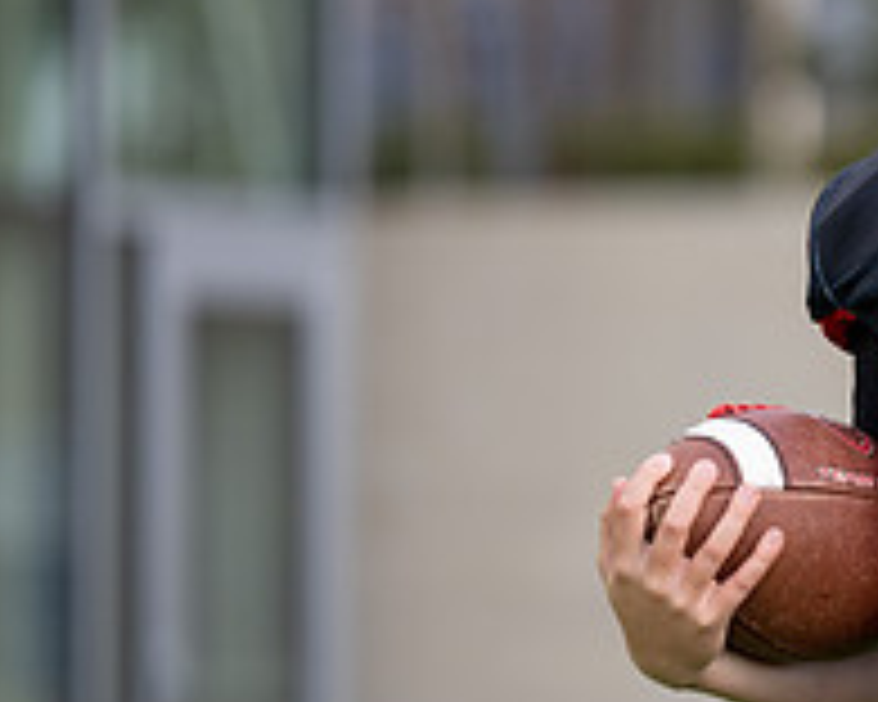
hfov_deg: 3.9
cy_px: 314
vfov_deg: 3.1
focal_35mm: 499
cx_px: 1173
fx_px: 12967
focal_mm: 167
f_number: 2.8
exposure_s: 1/320
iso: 100
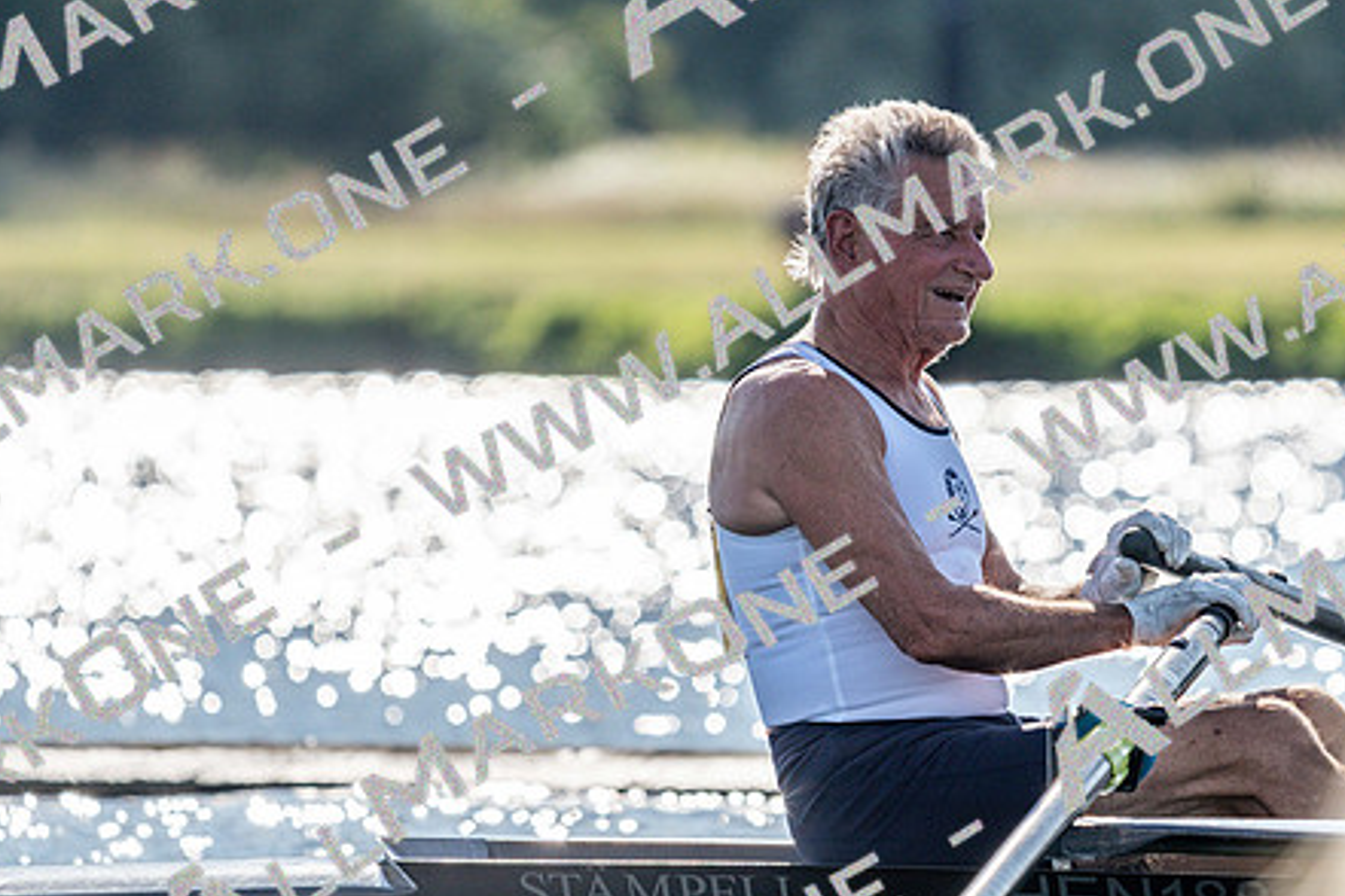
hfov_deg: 4.2
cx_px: 787
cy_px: 526
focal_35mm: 492
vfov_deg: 2.8
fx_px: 18380
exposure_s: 1/1600
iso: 100
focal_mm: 374
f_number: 6.3
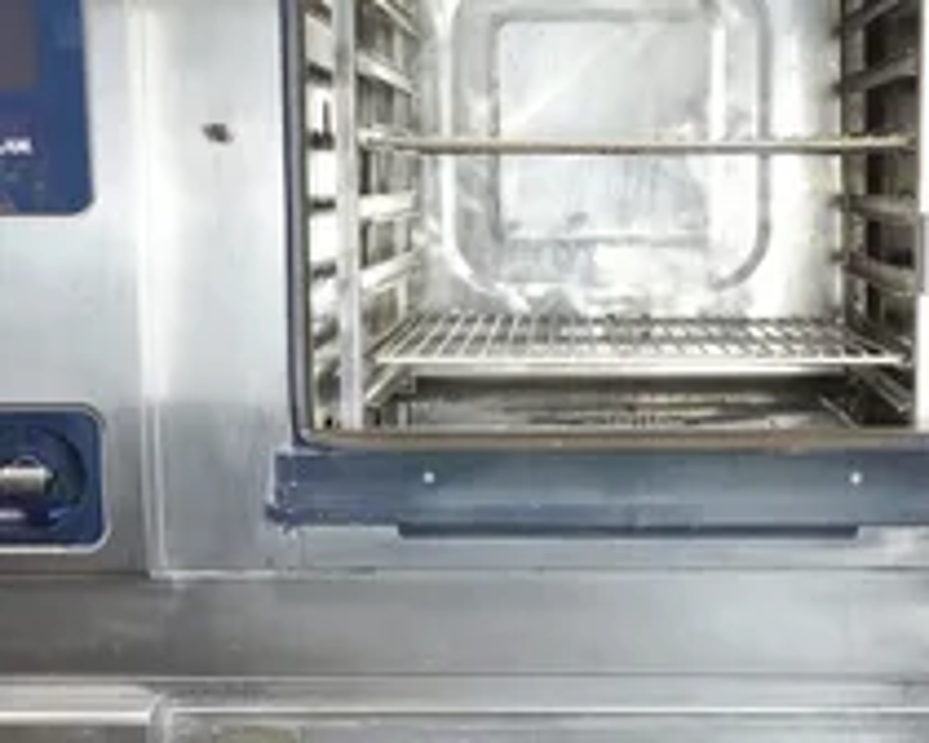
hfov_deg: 22.7
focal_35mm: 84
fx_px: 2310
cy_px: 566
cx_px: 586
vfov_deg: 18.2
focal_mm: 17.53
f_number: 7.1
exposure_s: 1/50
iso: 3200
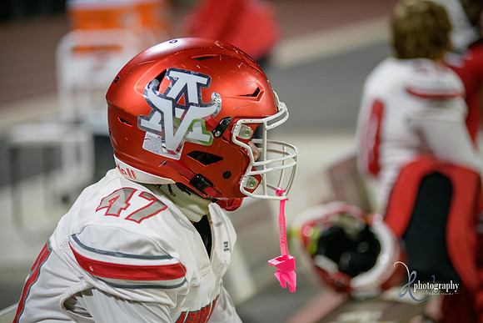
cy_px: 162
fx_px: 1812
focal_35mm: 135
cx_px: 242
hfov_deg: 15.2
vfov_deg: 10.2
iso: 2000
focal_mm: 135
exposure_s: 1/320
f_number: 2.8
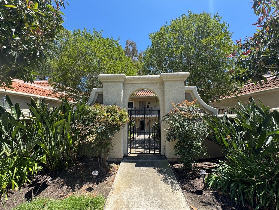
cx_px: 140
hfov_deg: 102.1
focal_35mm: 14
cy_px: 105
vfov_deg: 85.7
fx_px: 113
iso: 40
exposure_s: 1/600
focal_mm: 2.22
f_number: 2.2
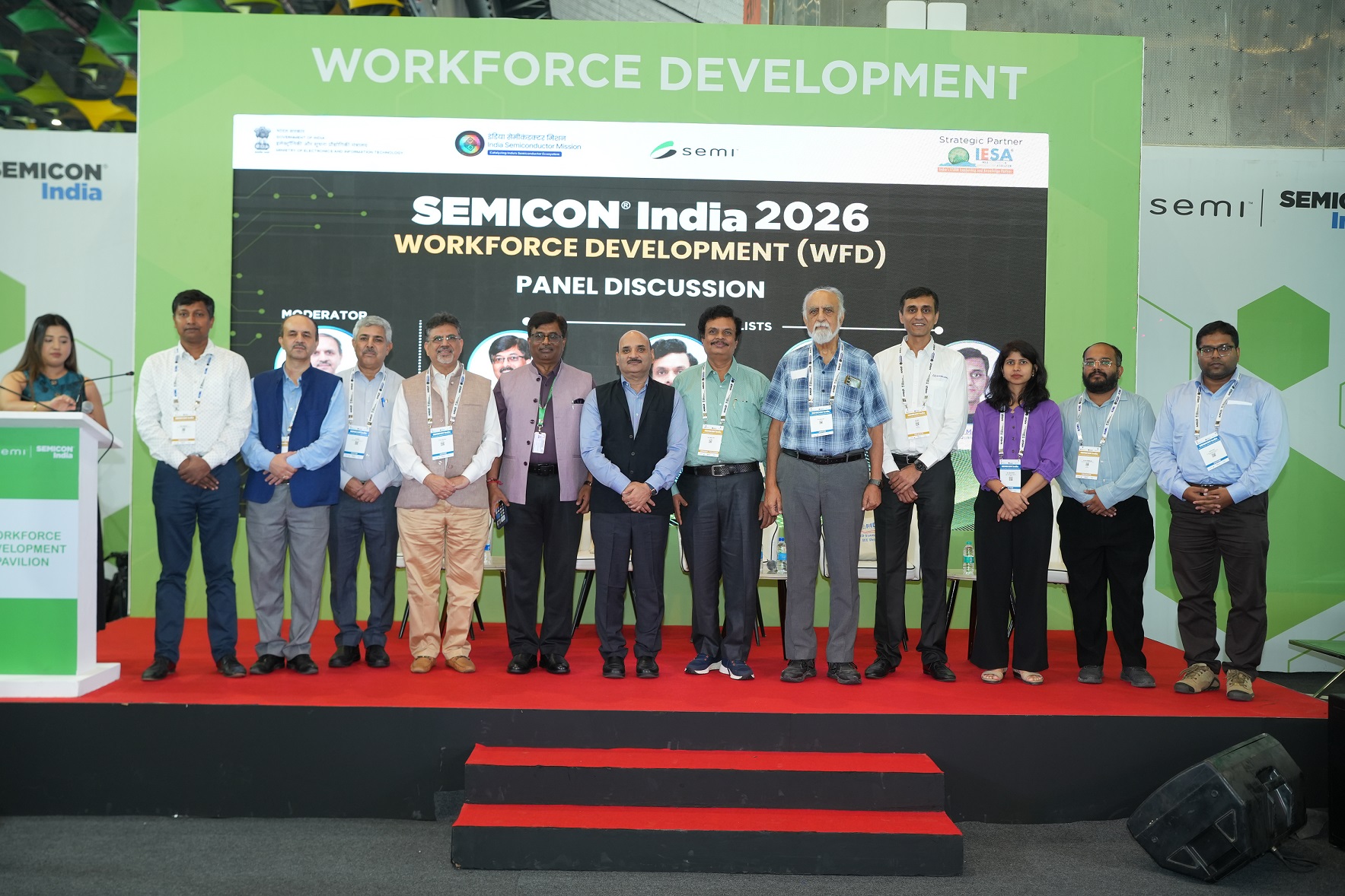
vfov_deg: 37.9
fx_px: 1308
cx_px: 672
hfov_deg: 54.4
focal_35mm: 35
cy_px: 448
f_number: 3.5
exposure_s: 1/125
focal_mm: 35
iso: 1000
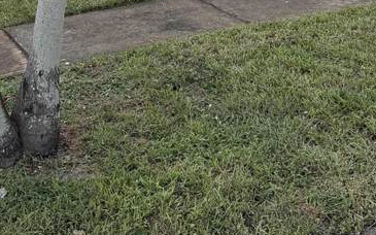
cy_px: -65
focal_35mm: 67
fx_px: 686
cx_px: 208
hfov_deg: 30.6
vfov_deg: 18.2
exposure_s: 1/188
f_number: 1.78
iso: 200
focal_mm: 6.76
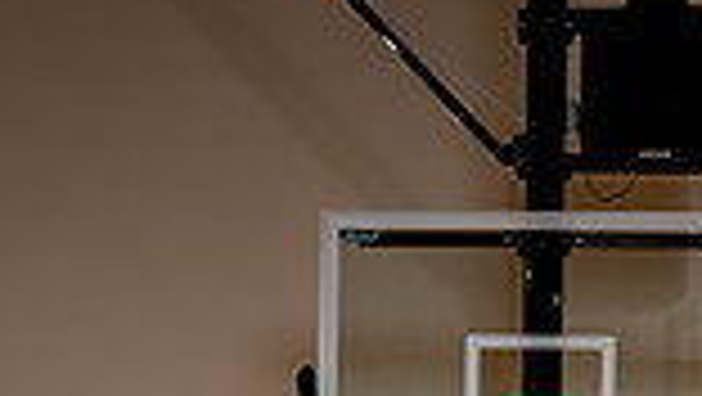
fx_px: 2030
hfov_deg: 19.5
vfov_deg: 9.7
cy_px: 981
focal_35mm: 109
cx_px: 526
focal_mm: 36
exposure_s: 1/60
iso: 100
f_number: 4
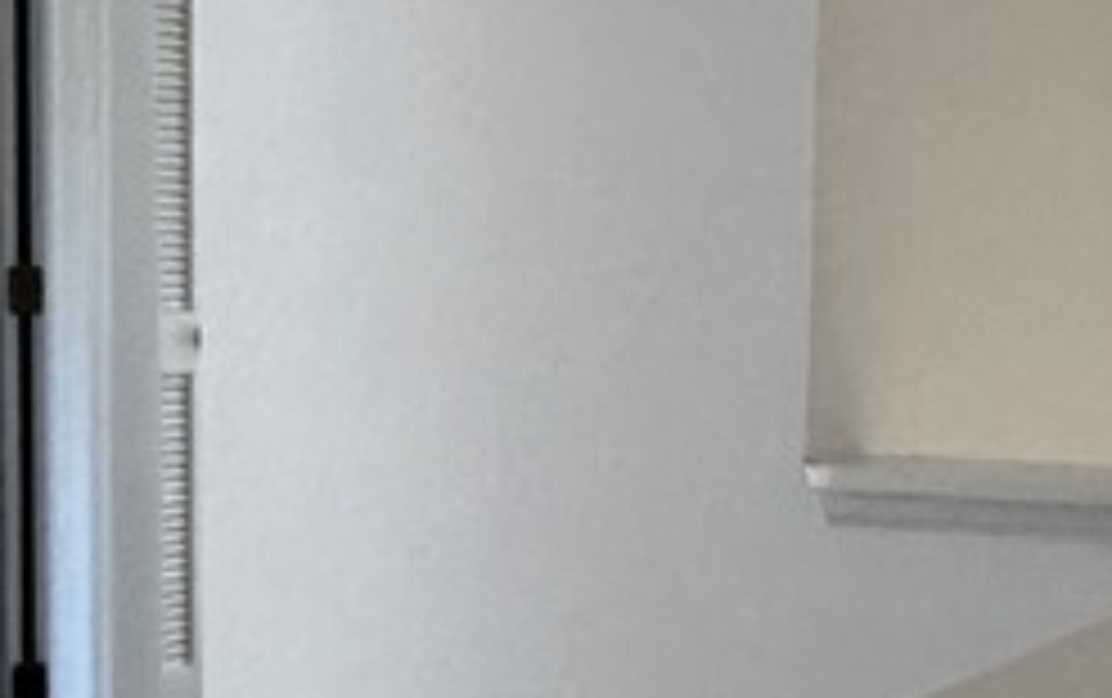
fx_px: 2913
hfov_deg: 21.6
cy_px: 549
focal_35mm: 96
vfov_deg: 13.6
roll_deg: -0.7
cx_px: 630
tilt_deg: -6.9
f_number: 2.2
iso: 640
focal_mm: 2.22
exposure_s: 1/60
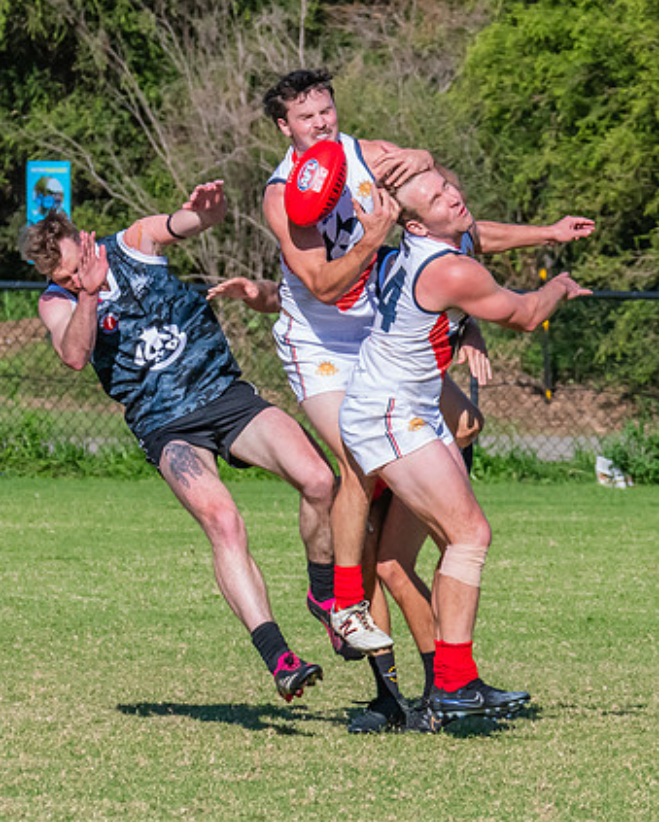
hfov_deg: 1.9
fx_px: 20335
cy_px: 269
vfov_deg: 2.3
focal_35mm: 835
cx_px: 237
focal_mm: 340
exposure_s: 1/1600
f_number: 14
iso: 1600
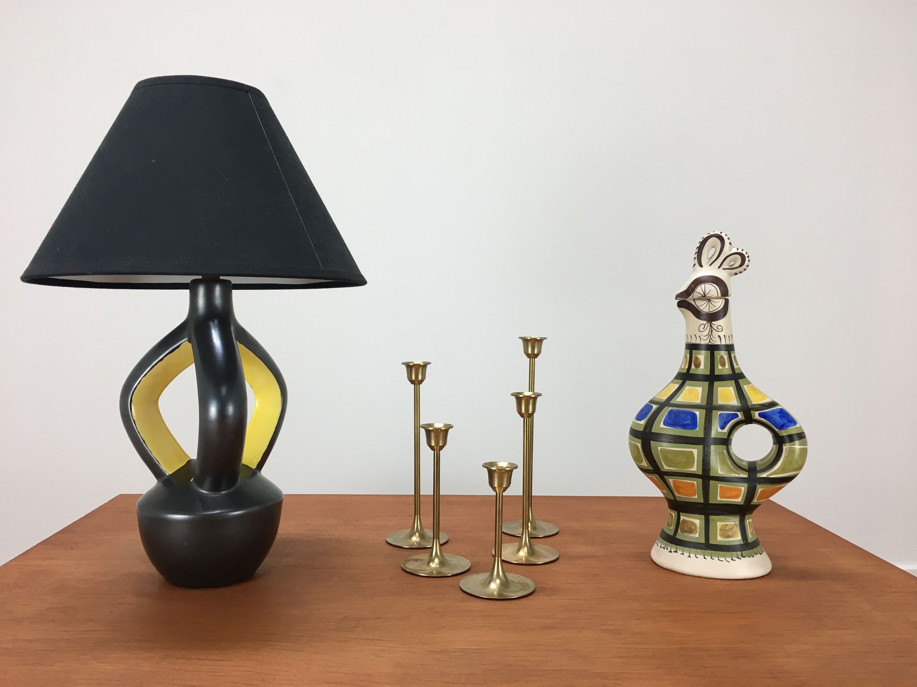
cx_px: 458
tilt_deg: -1.7
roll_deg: -1.6
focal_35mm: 29
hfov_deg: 61.7
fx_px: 768
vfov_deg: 48.2
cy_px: 344
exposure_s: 1/33
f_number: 2.2
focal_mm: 4.15
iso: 25
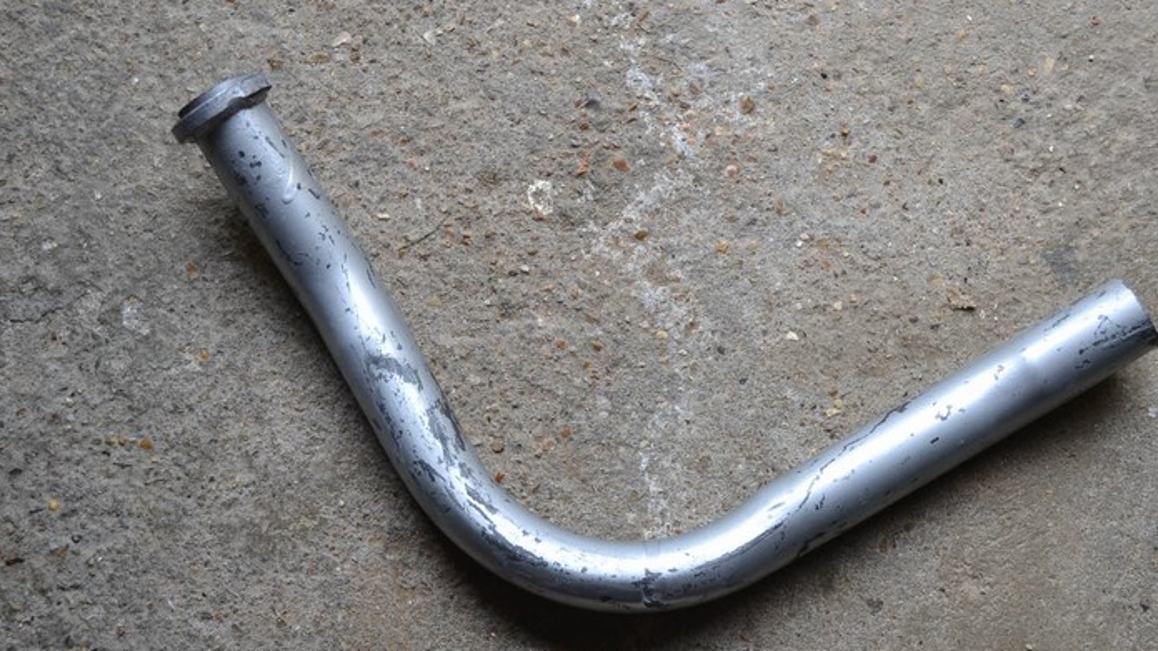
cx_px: 655
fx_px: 1443
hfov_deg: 43.6
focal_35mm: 47
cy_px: 360
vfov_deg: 25.4
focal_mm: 26
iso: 400
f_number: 4.2
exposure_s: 1/60
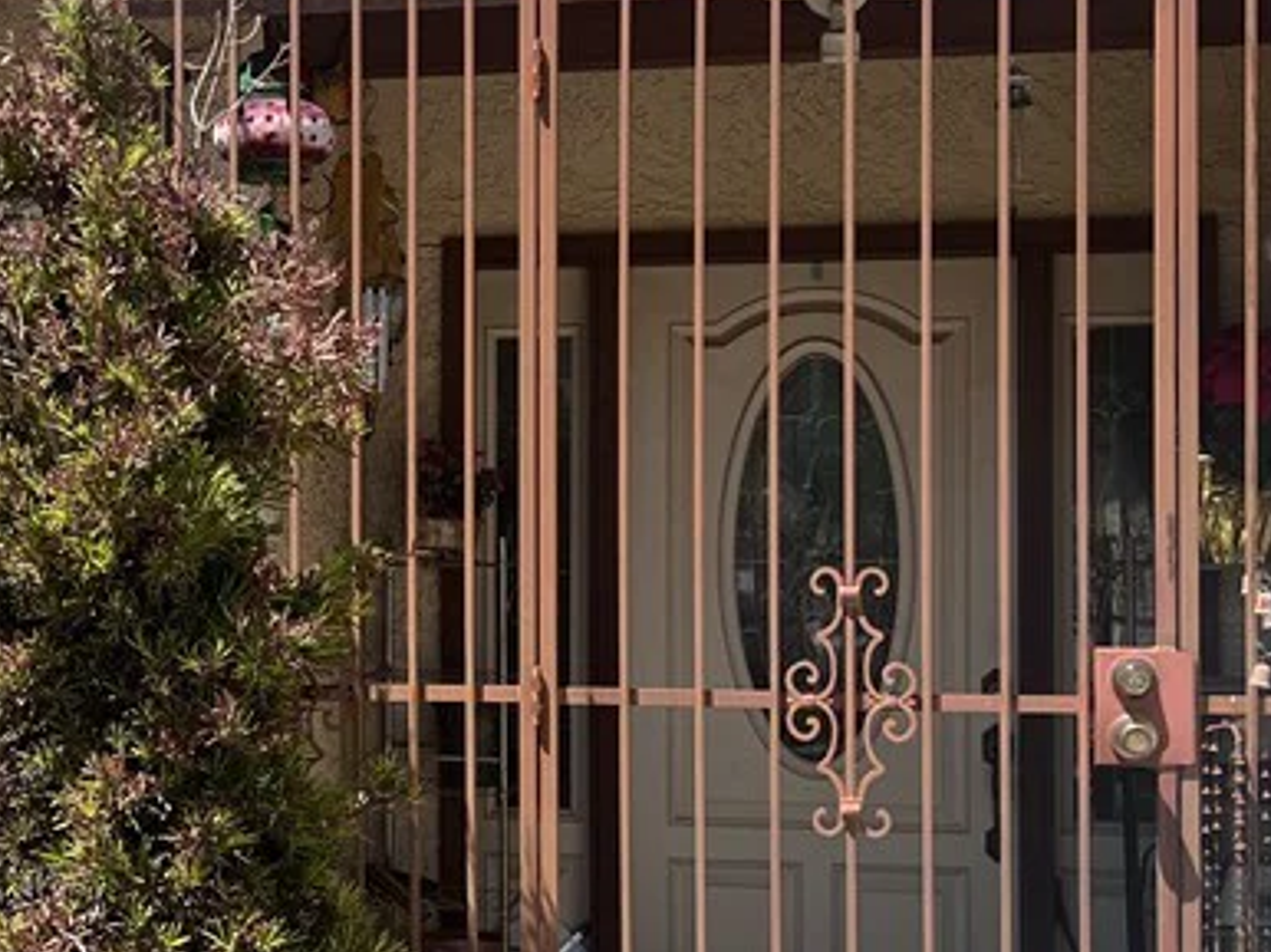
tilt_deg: +1.2
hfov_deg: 27.6
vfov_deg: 21.3
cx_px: 244
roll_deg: +0.4
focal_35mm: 69
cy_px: 537
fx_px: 2532
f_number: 1.5
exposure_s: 1/2994
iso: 50
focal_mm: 5.7
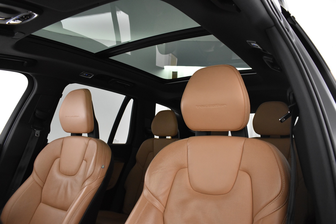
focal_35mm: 27
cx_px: 168
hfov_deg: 67.4
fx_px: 252
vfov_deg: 47.9
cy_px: 112
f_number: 3.5
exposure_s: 1/30
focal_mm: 18
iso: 2500
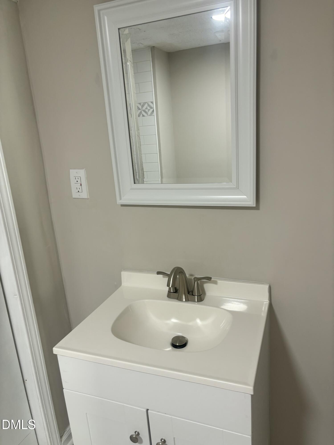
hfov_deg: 53.1
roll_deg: +2.8
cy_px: 222
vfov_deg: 67.3
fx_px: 334
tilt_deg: -16.7
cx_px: 167
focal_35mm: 26
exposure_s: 1/60
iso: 80
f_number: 1.6
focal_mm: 5.96
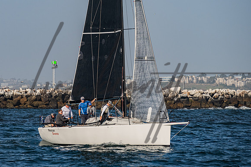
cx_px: 97
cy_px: 56
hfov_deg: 6.8
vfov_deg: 4.6
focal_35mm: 301
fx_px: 2097
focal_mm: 200
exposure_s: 1/1600
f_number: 6.3
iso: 400
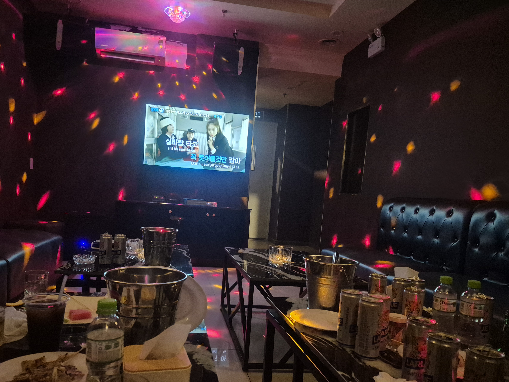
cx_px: 238
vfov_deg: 51.2
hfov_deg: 65.3
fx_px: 397
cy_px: 218
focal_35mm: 27
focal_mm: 5.4
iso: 1600
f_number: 1.8
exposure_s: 1/33
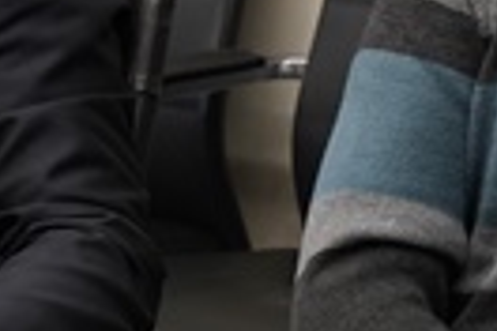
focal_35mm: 301
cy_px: 45
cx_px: -154
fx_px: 4155
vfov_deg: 4.6
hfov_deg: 6.8
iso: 2000
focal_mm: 53
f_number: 5.6
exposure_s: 1/160
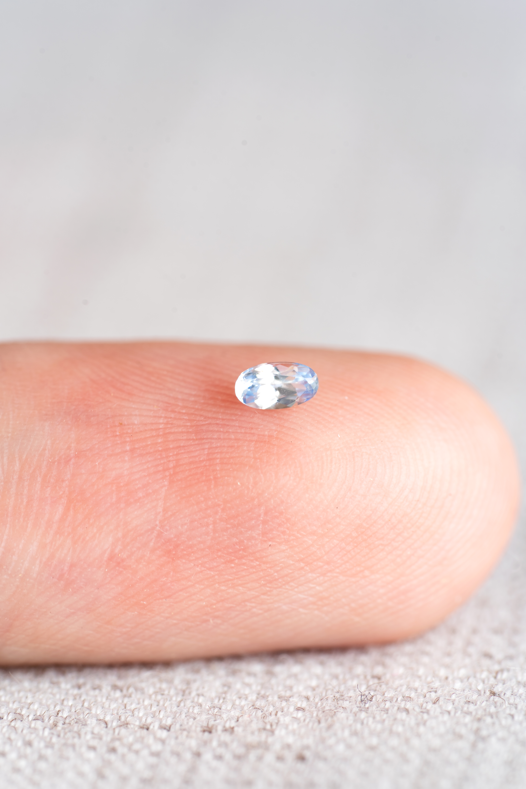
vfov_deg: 22.6
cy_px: 394
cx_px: 263
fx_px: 1972
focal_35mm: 90
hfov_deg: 15.2
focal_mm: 90
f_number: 6.3
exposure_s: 1/6
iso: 100
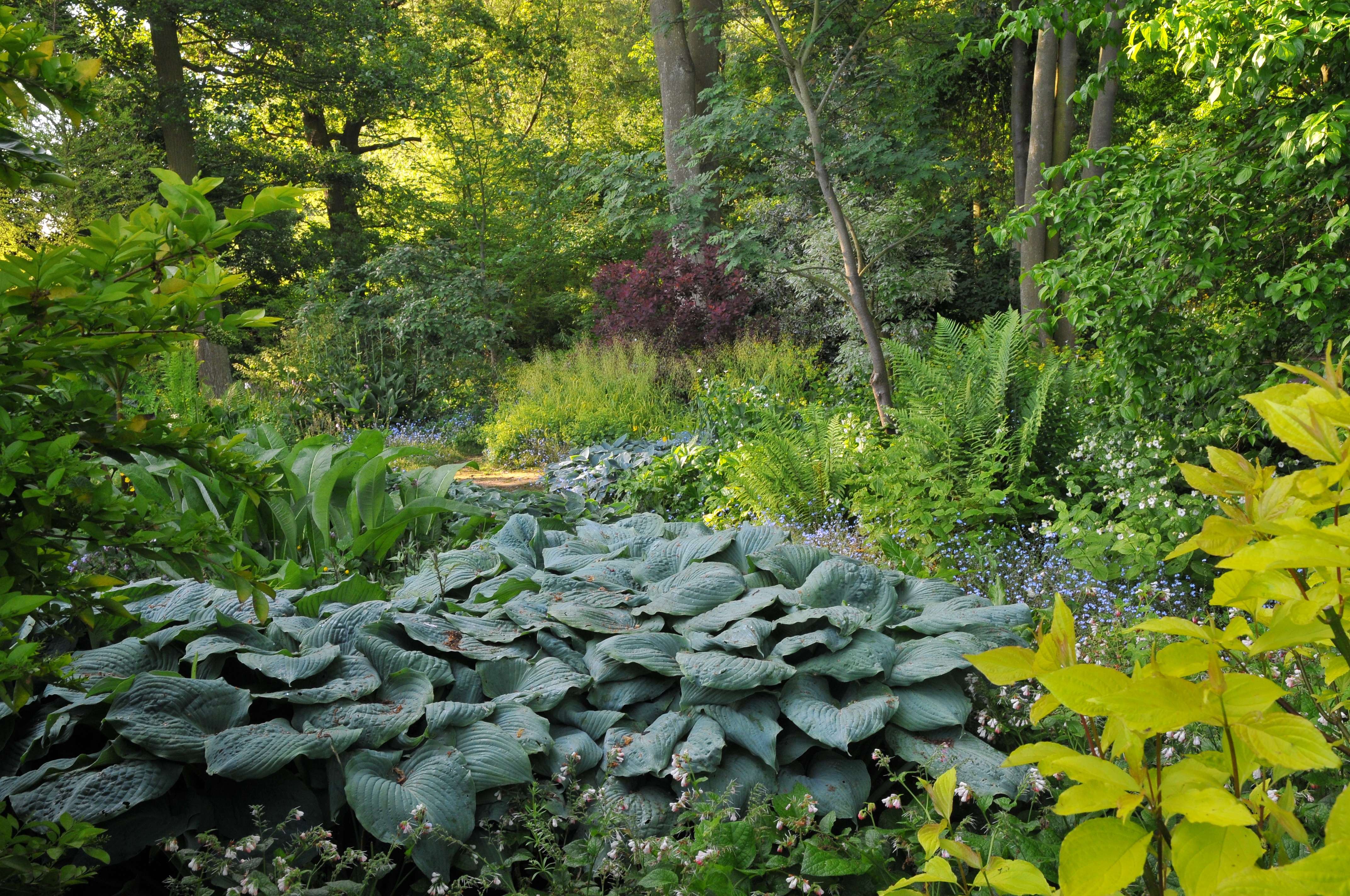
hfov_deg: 49.6
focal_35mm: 39
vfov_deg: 34.1
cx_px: 675
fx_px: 1461
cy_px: 448
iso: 400
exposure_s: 1/40
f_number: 10
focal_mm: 26
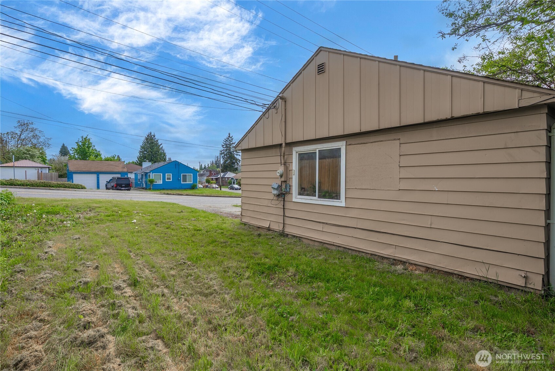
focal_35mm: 17
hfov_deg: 93.2
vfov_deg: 70.5
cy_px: 186
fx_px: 262
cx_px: 278
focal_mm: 17
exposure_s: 1/160
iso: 80
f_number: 7.1
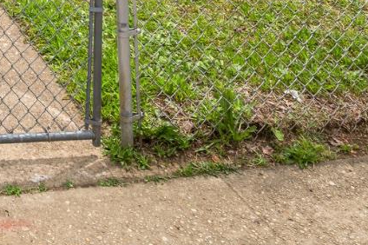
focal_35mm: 58
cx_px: -114
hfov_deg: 28.3
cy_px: -226
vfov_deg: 17.6
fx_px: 592
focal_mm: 12
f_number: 9
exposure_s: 1/125
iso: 50
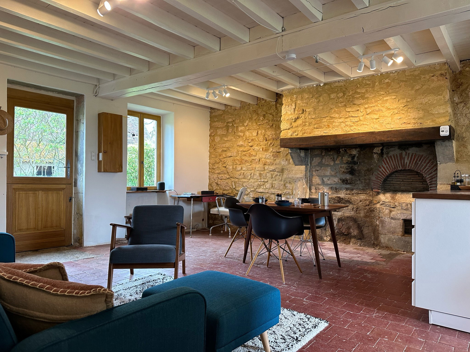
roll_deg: -1.1
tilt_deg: +0.2
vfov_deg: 56.8
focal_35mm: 24
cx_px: 235
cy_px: 176
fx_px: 326
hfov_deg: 71.6
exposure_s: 1/85
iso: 200
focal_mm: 6.86
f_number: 1.78
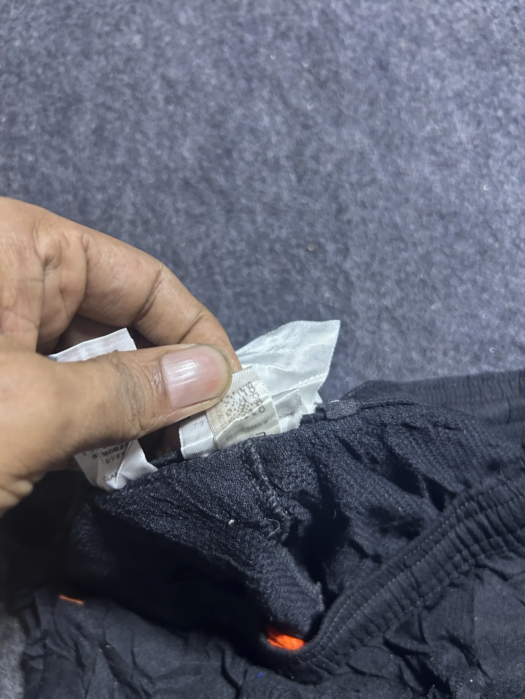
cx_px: 262
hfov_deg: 53.1
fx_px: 526
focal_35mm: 26
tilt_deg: -60.3
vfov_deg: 67.3
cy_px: 350
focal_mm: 5.7
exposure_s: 1/50
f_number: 1.5
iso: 320
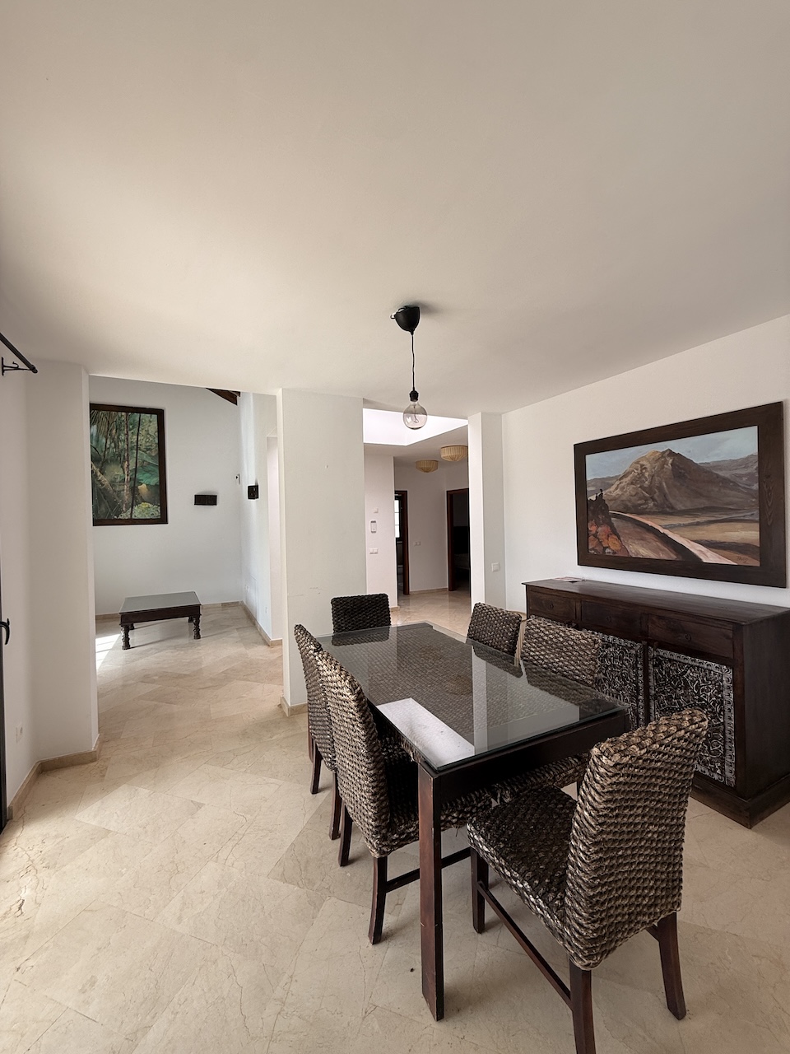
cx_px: 395
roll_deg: +1.1
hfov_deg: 85.7
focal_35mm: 14
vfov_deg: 102.1
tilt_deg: -0.8
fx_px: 426
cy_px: 527
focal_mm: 2.22
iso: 50
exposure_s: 1/193
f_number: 2.2
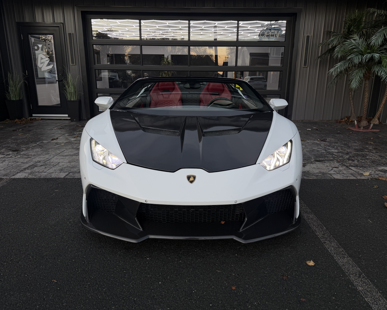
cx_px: 192
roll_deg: +0.5
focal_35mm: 25
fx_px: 286
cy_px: 155
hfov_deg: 68.1
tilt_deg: -15.3
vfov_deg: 56.8
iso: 64
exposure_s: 1/125
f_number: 1.78
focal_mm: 6.76
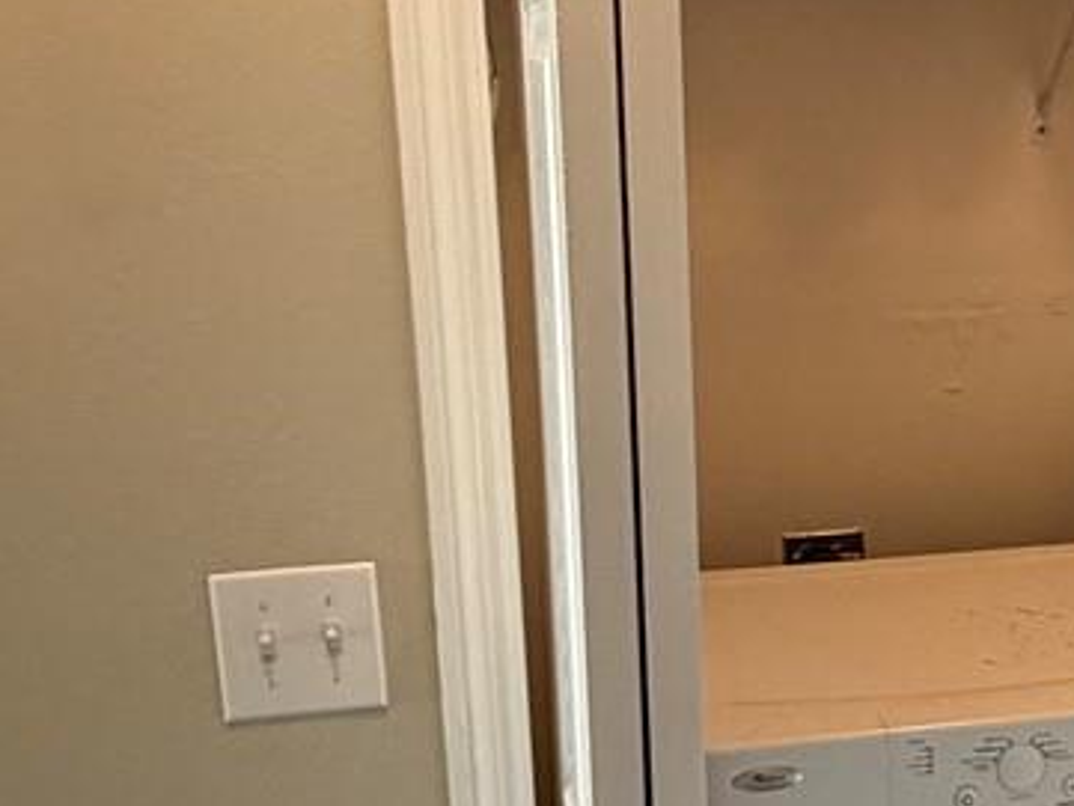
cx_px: 1020
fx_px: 1924
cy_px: 512
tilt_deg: -14.3
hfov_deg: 29.5
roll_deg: +0.7
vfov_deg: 23.6
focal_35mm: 62
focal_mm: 2.22
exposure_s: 1/60
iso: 320
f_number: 2.2
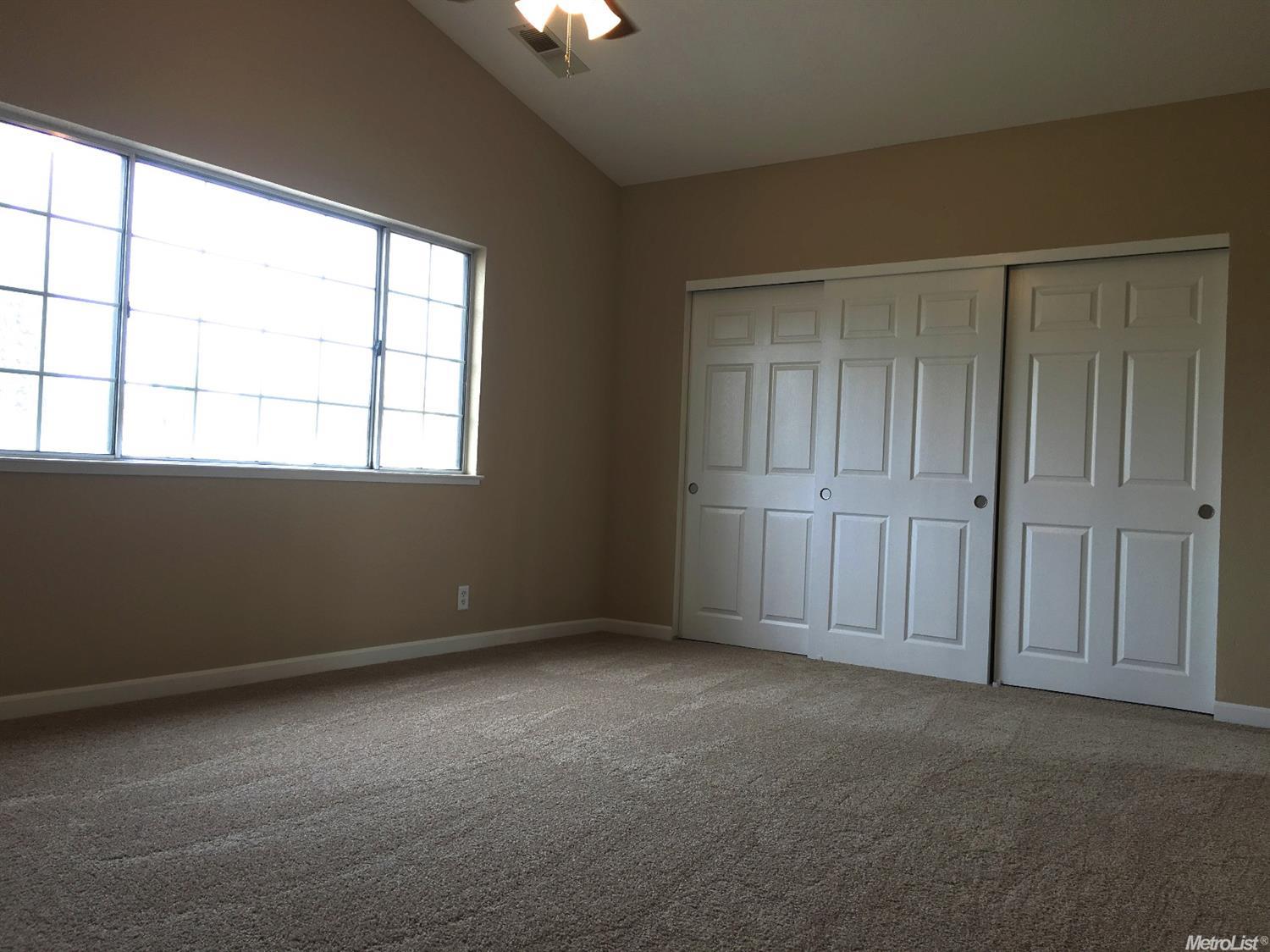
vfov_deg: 48.2
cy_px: 476
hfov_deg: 61.7
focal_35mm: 29
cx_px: 635
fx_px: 1064
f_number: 2.2
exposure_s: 1/120
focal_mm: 4.15
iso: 25
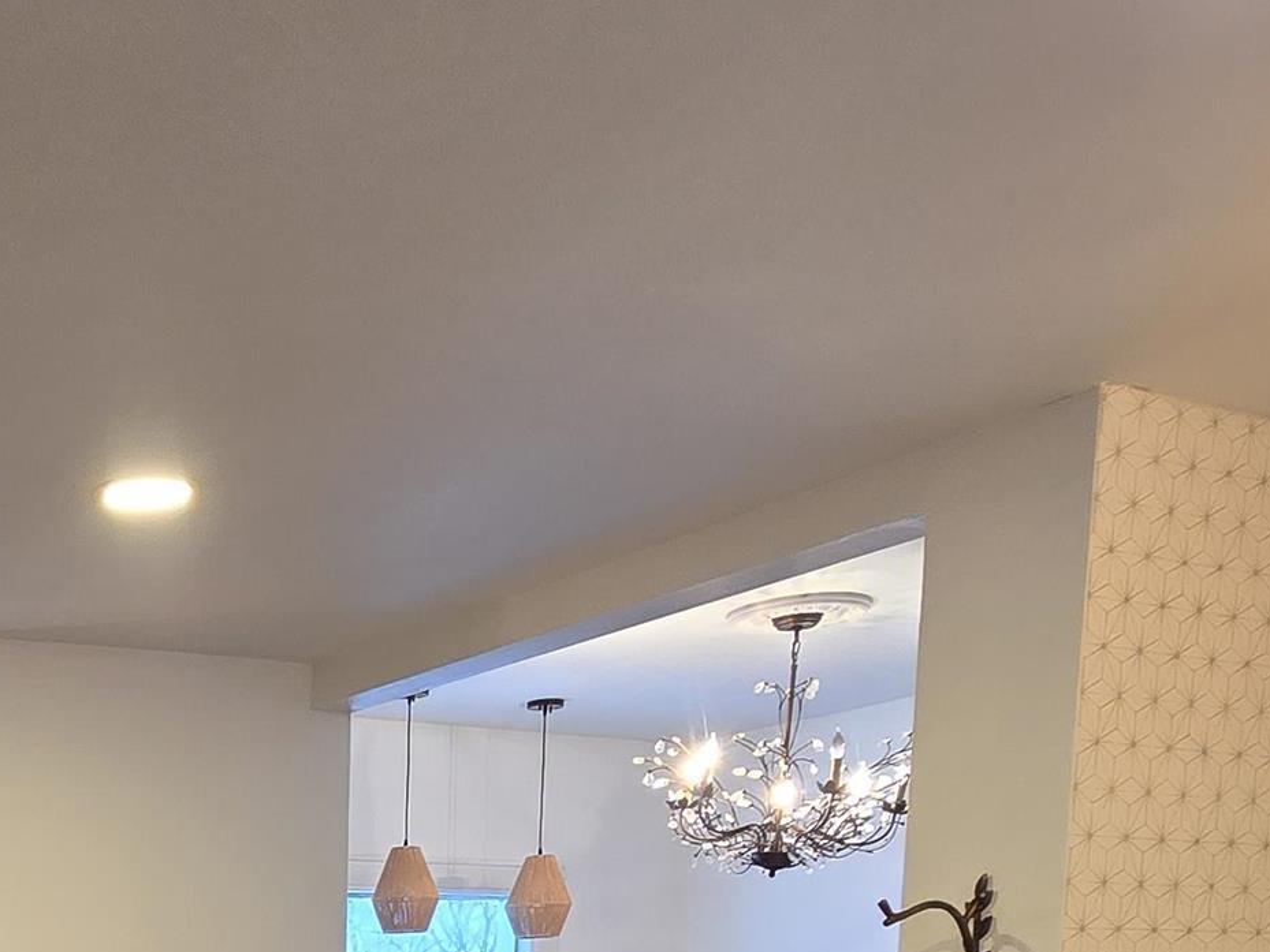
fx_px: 1578
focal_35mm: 43
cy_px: 1278
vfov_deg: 27.3
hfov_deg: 38.3
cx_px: -34
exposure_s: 1/60
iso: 160
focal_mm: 2.2
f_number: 2.2
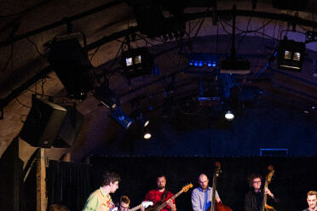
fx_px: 581
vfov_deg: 20.1
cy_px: 197
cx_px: 225
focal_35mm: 66
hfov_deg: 30.2
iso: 12800
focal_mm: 32
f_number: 2.8
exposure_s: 1/320
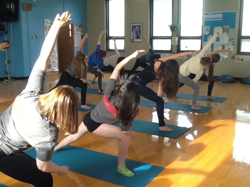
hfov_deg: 42.9
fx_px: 318
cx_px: 125
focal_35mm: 44
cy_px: 94
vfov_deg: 32.9
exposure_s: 1/30
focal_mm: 2.03
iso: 100
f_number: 2.4
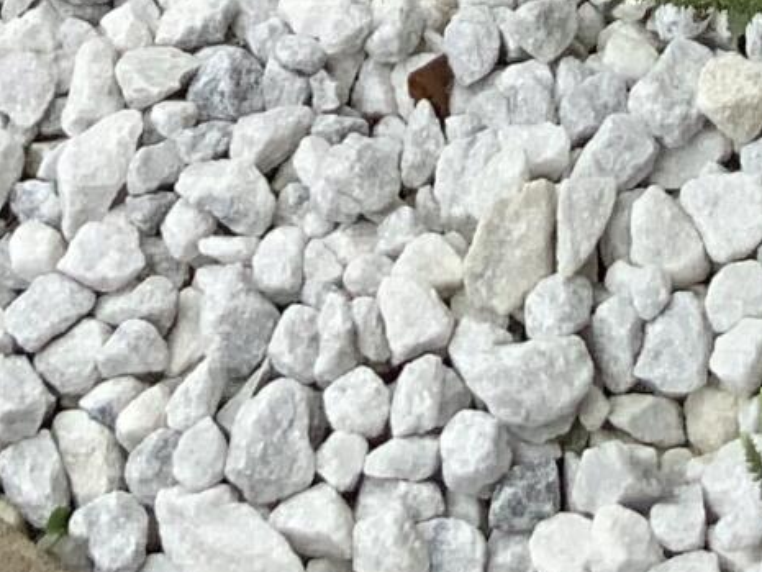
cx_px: 698
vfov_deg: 7.0
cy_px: -1257
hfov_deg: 10.5
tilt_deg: -28.7
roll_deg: +4.3
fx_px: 4117
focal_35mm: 187
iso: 16
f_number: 1.8
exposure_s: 1/346
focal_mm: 3
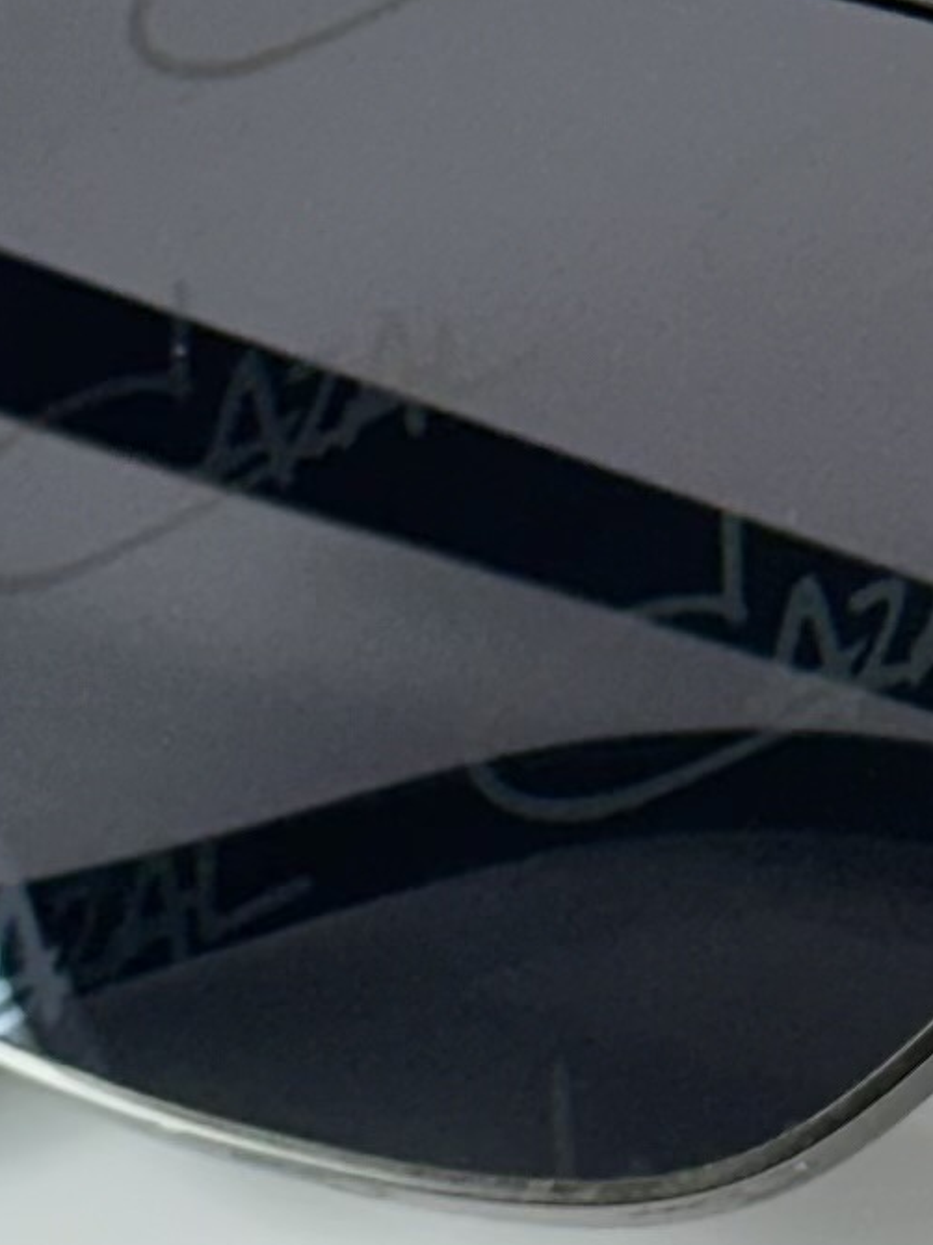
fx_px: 10392
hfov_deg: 5.1
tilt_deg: -45.7
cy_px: 827
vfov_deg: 6.9
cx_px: 1580
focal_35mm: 289
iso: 80
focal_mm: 6.86
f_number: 1.78
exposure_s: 1/100
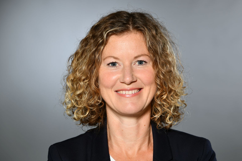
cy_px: 83
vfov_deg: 5.6
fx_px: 1660
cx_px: 133
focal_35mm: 247
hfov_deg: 8.3
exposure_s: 1/160
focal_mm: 200
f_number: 8
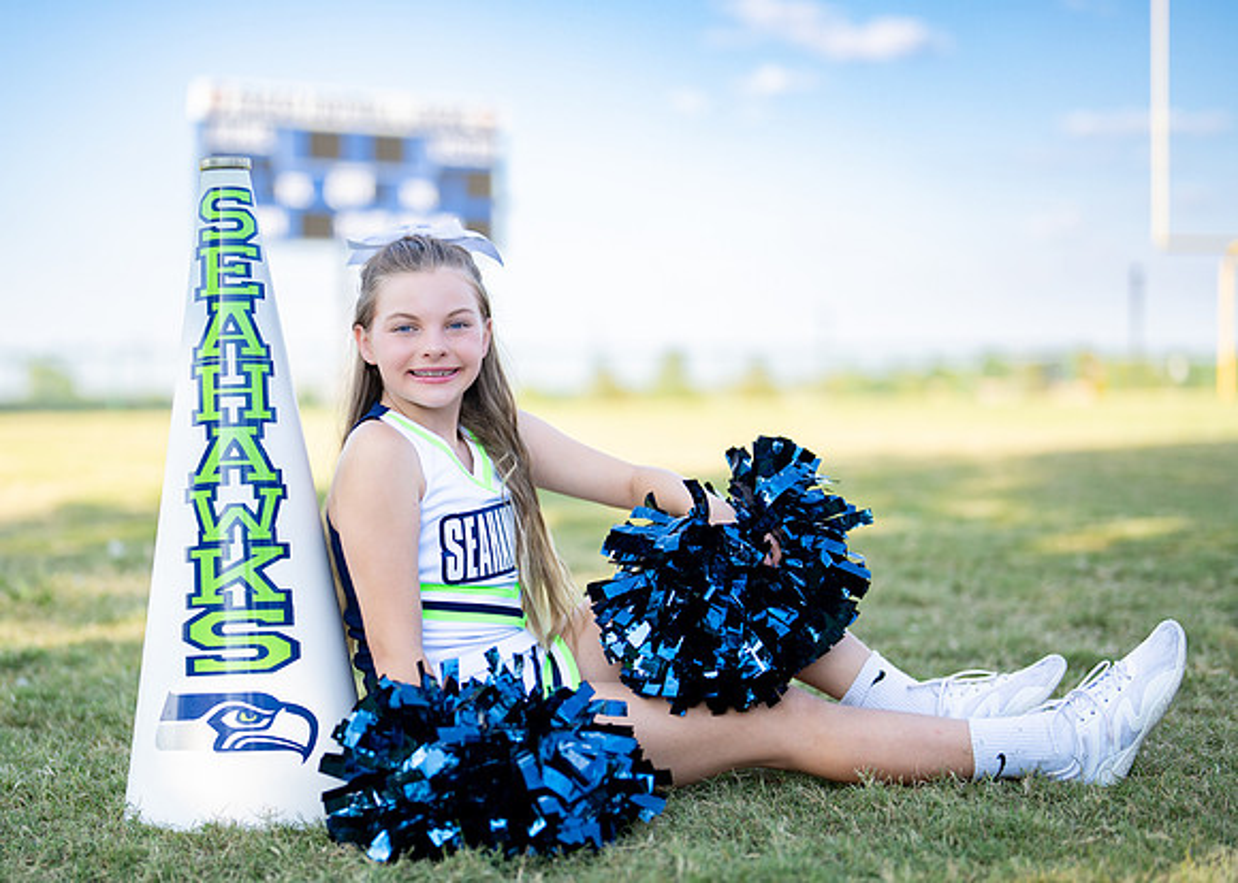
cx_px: 515
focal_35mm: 64
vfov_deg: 22.3
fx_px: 2238
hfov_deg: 30.9
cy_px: 481
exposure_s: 1/3200
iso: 100
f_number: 1.2
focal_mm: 50
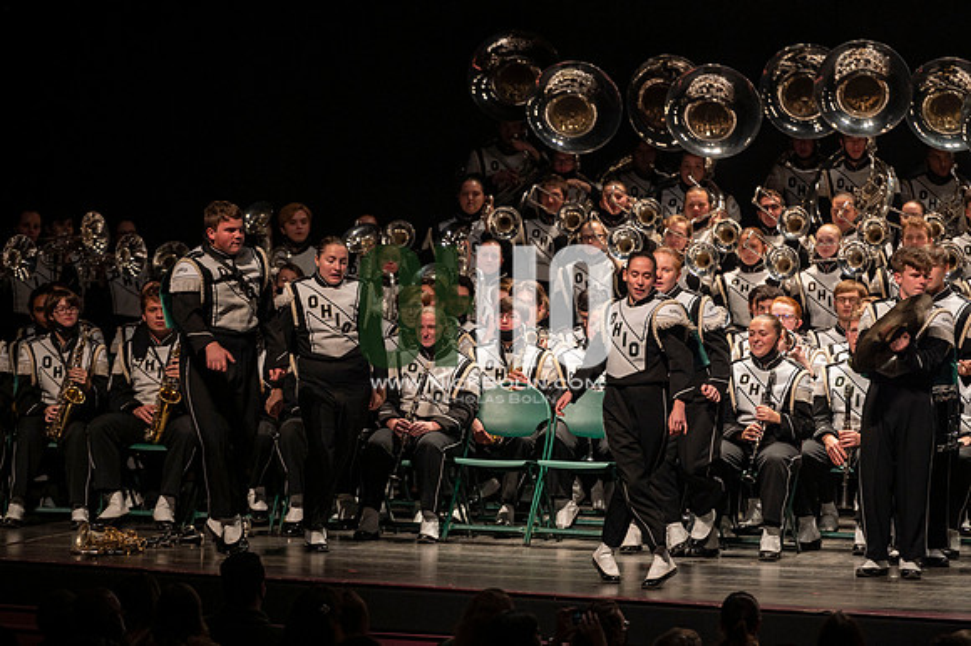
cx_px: 486
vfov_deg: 6.9
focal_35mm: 200
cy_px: 323
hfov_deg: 10.3
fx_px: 5391
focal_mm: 200
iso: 1250
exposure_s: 1/500
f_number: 3.5
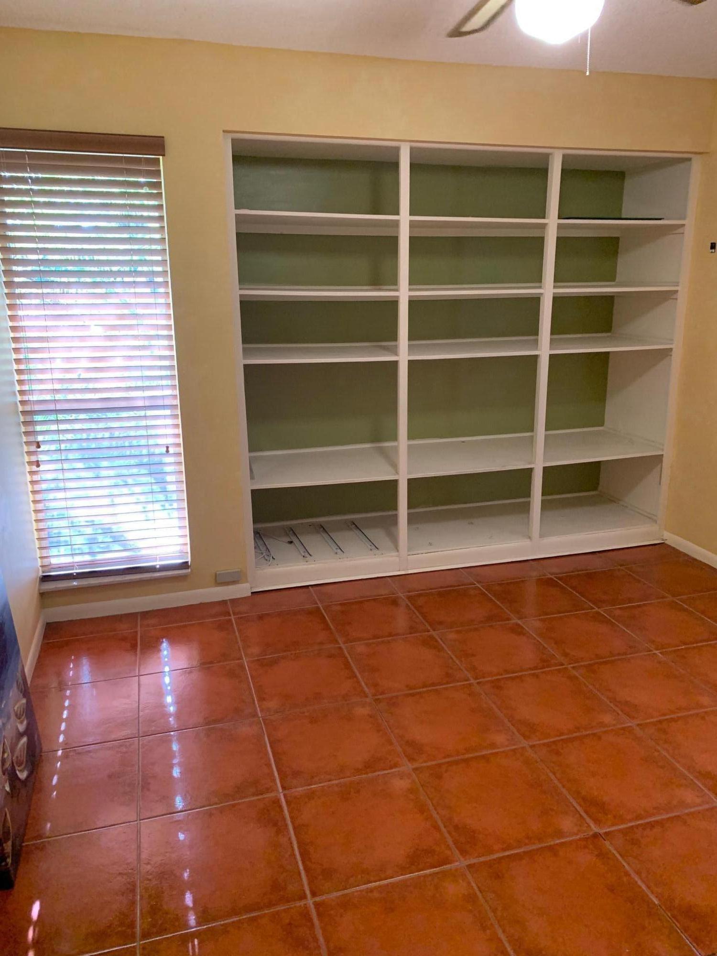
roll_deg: +0.0
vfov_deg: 67.3
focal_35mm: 26
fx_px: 718
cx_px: 358
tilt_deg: -14.4
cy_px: 478
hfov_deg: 53.1
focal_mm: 4.25
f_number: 1.8
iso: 400
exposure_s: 1/60
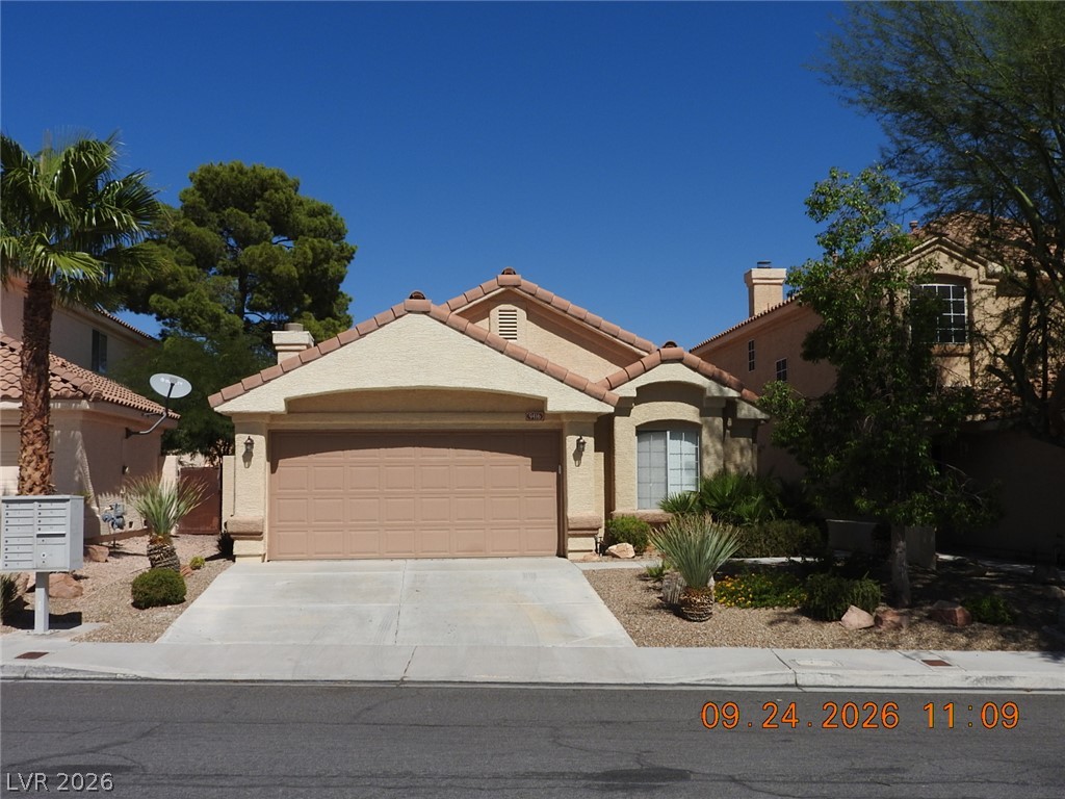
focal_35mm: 35
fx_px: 1077
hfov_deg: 52.6
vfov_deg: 40.7
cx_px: 532
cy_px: 400
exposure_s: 1/2000
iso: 100
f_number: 4.2
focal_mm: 6.3
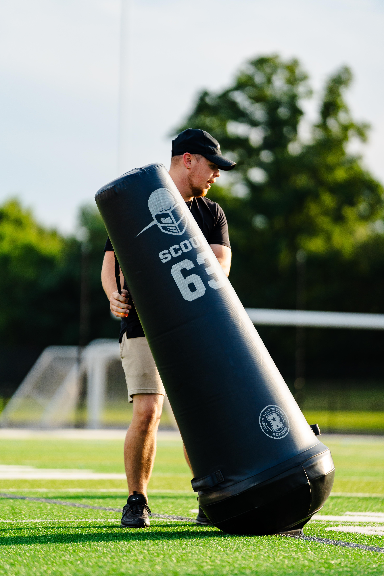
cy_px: 288
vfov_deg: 11.5
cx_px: 192
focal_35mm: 178
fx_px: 2848
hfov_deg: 7.7
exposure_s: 1/3200
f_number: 2.8
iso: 400
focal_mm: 178
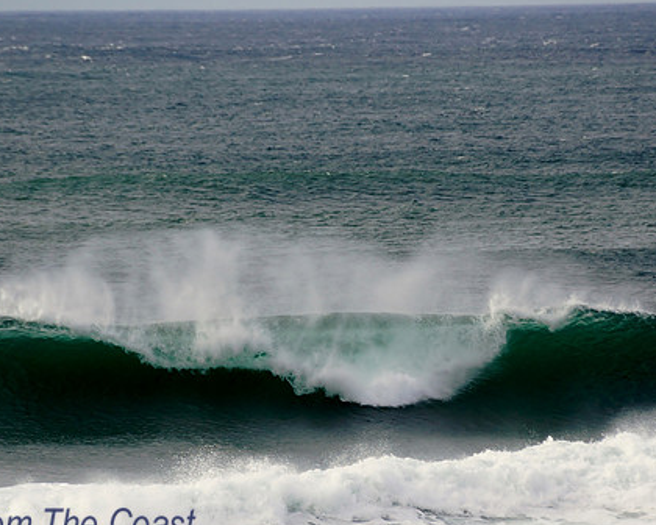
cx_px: 294
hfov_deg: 3.3
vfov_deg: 2.7
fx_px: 11338
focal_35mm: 584
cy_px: 259
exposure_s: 1/500
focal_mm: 300
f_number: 7.1
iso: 100
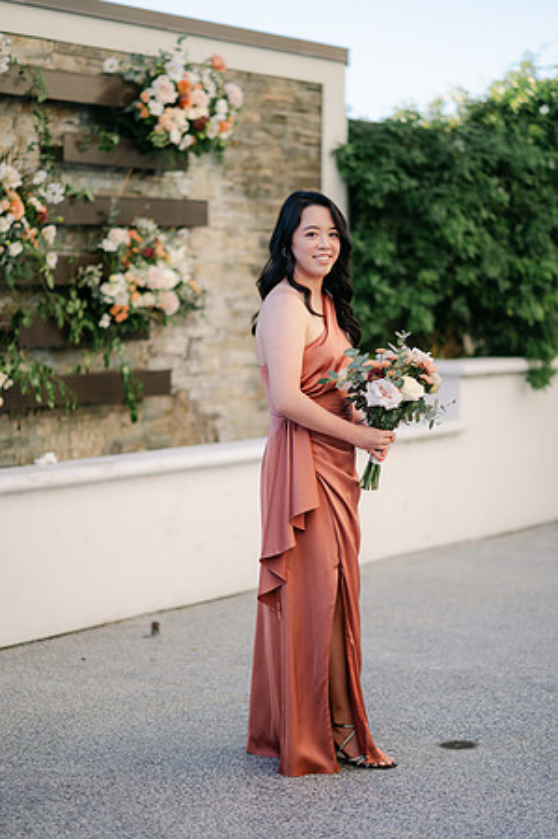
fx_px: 1981
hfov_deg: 16.0
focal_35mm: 85
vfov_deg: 23.9
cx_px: 279
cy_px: 420
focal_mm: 85
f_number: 1.8
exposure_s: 1/1250
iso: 100
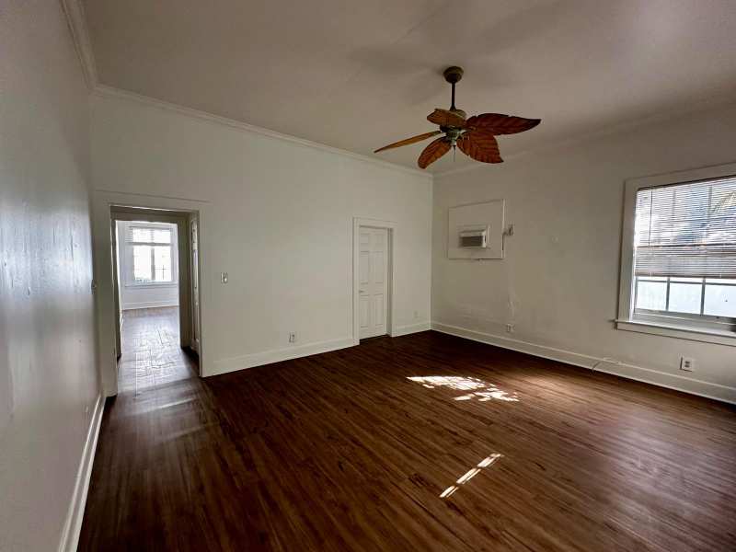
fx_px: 298
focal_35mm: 14
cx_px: 368
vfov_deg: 85.7
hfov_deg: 102.1
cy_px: 276
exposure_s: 1/99
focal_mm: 2.22
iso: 160
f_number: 2.2
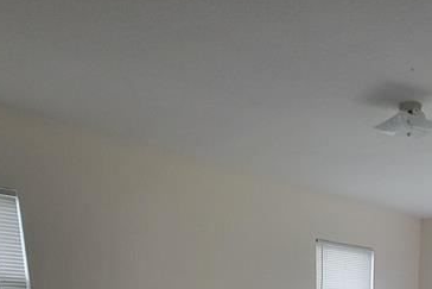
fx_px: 456
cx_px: 367
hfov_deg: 46.9
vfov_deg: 26.5
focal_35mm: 38
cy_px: 422
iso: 200
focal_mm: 2.2
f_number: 2.2
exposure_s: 1/60
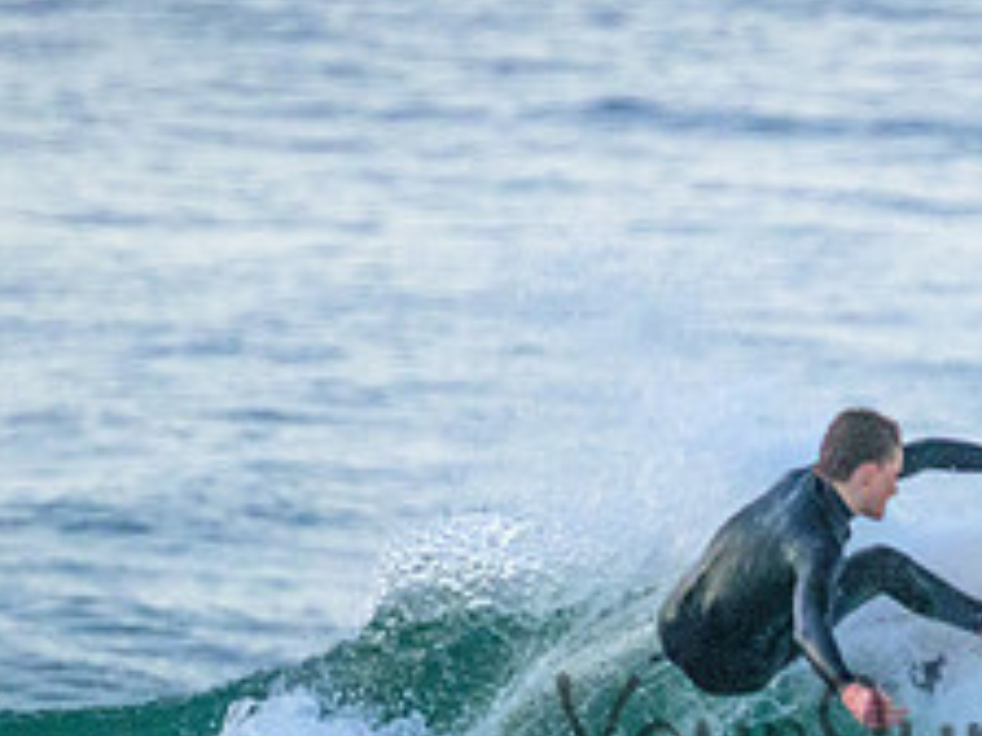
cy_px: 703
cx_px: 1008
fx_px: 56595
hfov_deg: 1.0
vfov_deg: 0.7
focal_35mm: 1995
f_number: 11
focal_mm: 800
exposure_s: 1/1600
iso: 11400
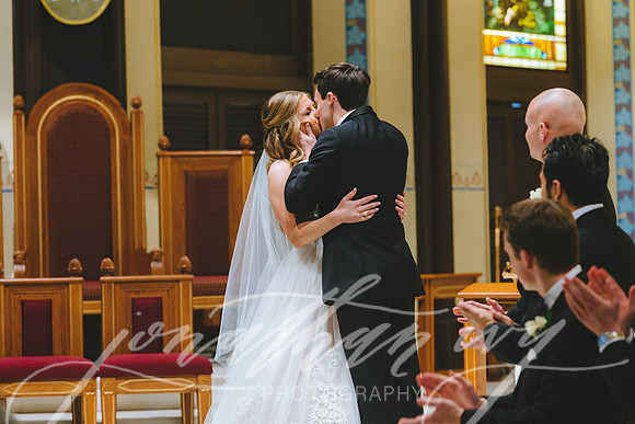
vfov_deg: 11.2
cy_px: 212
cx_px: 318
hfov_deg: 16.8
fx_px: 2152
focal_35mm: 122
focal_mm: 122
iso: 2000
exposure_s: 1/125
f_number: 4.5
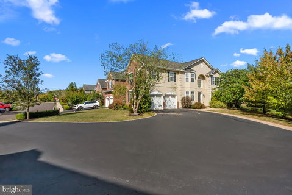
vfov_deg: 70.5
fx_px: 138
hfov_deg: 93.2
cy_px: 98
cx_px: 146
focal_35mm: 17
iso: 800
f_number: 11
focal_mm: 17
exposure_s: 1/2500
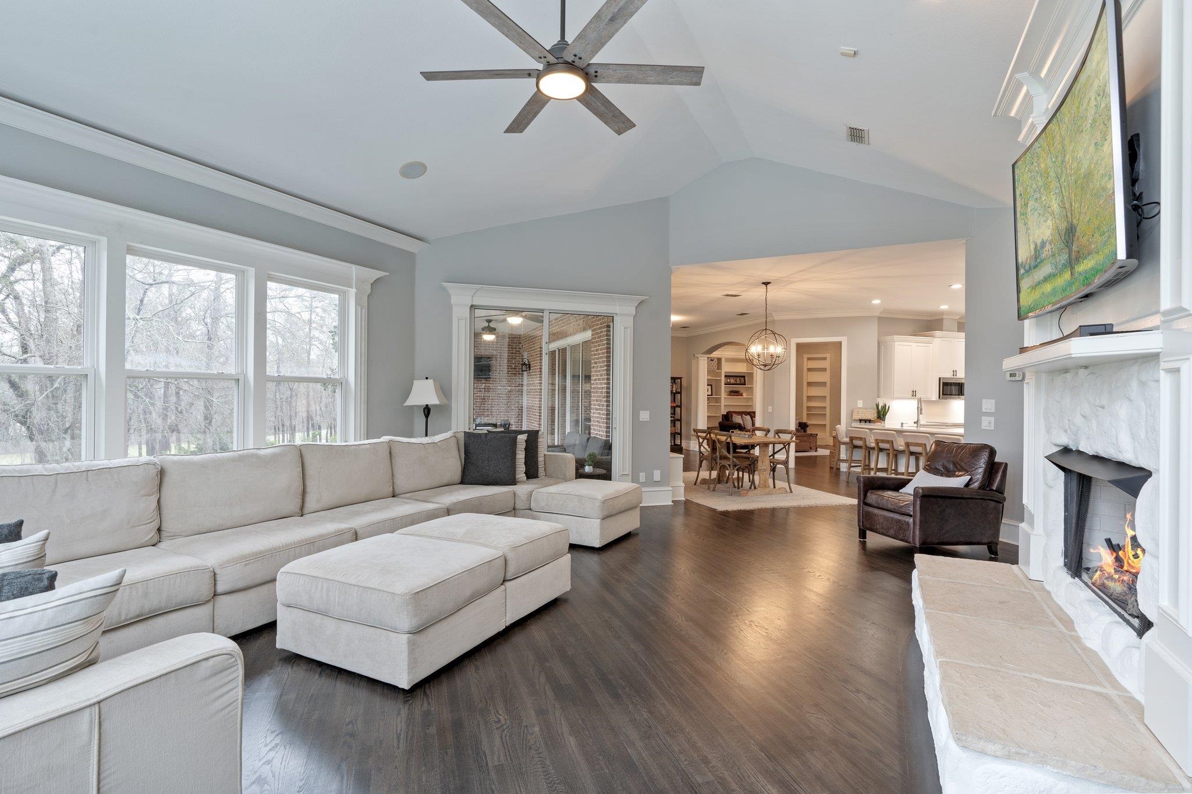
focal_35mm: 17
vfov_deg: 70.4
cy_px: 397
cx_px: 596
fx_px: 563
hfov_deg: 93.3
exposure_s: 4
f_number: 9
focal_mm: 17
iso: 100
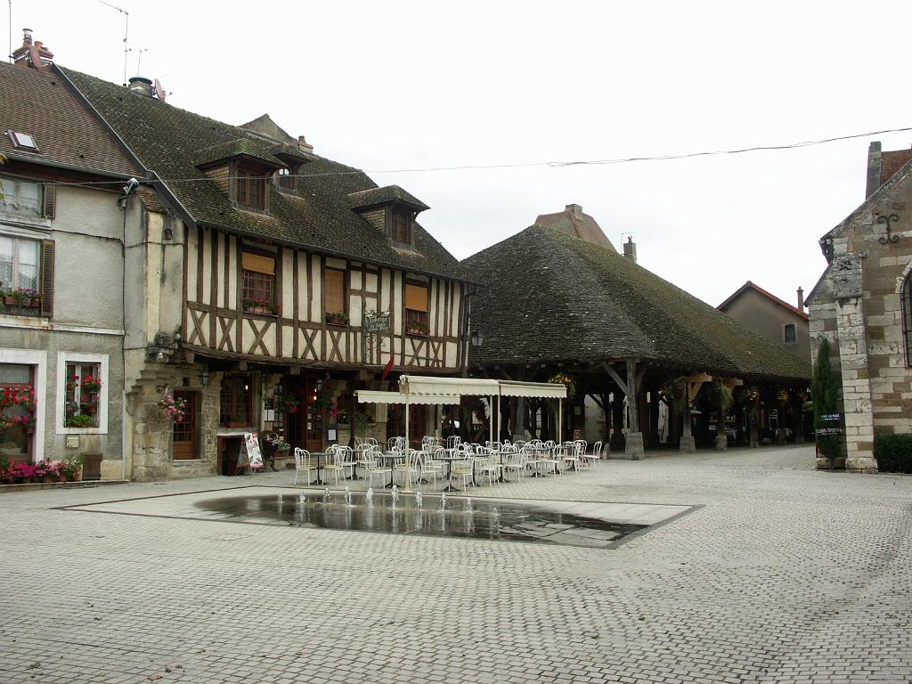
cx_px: 456
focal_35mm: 35
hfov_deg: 52.6
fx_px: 922
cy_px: 342
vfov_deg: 40.7
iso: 64
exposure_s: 1/125
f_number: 5.6
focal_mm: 9.15
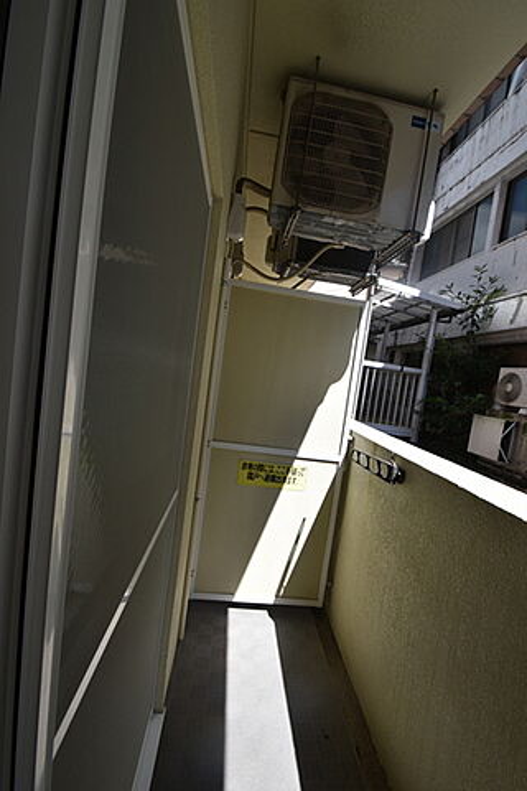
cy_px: 396
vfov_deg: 100.4
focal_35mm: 15
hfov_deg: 77.3
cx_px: 264
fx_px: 329
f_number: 8
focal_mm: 10
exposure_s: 1/250
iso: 160
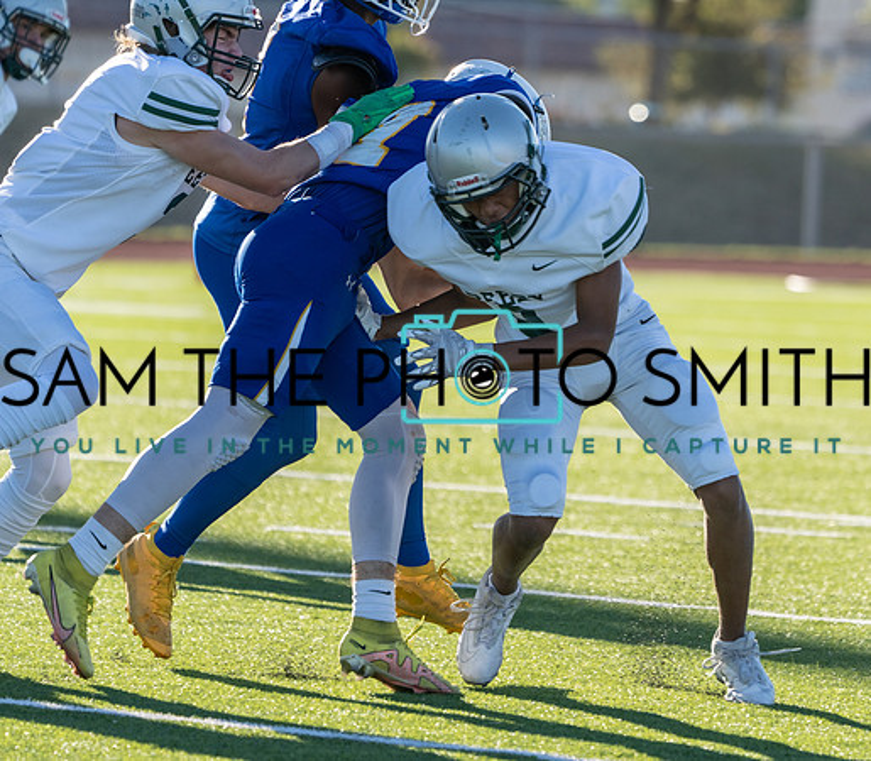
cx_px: 616
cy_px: 400
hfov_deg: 5.0
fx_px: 10057
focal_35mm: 376
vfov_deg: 4.3
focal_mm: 294
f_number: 5.6
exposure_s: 1/1000
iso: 320
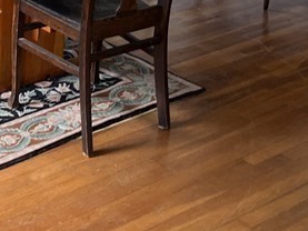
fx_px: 855
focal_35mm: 96
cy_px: -134
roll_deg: -1.4
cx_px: 44
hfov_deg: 20.1
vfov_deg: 14.2
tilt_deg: -10.4
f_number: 1.6
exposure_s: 1/120
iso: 125
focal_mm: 5.1
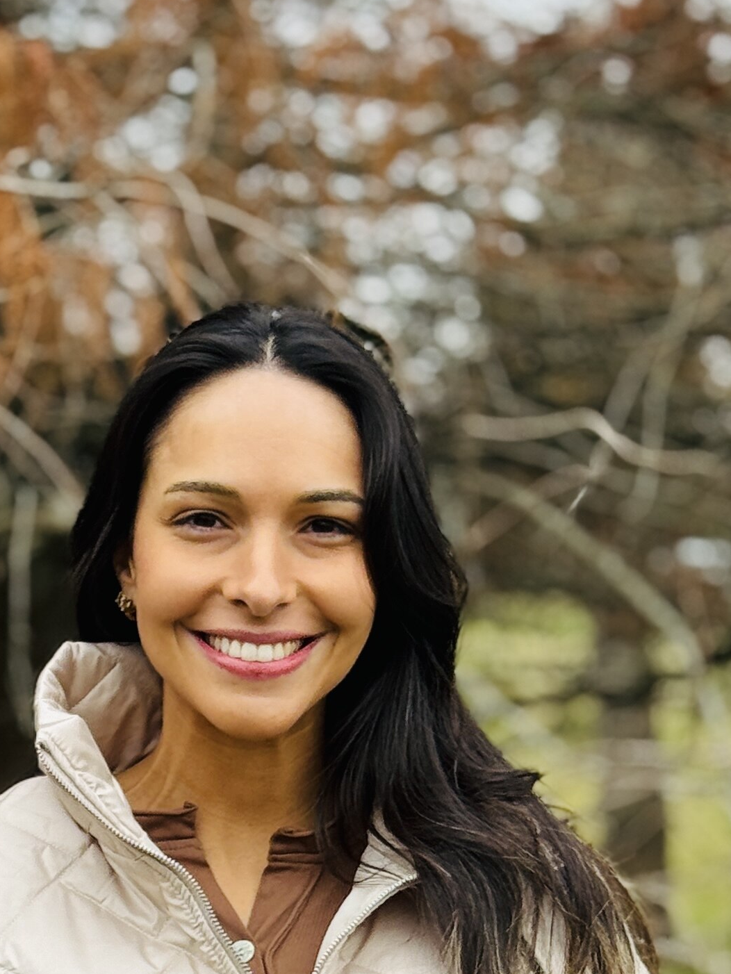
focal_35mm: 138
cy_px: 983
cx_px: -47
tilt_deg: -5.8
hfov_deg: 10.6
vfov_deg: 14.1
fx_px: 3884
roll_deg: -0.2
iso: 64
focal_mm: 6.76
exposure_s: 1/765
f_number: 1.78
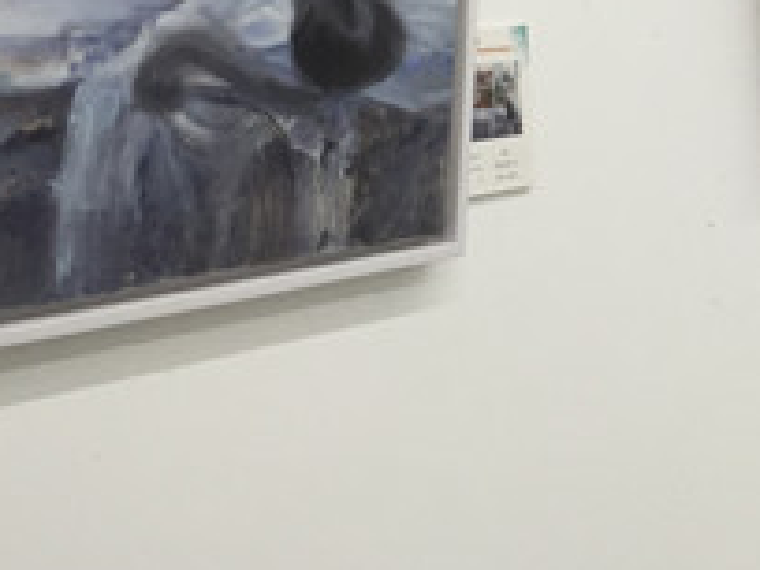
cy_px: -48
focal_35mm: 78
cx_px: 887
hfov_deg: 23.1
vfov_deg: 18.2
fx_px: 1713
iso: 50
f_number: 2.2
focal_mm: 4.15
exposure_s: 1/100
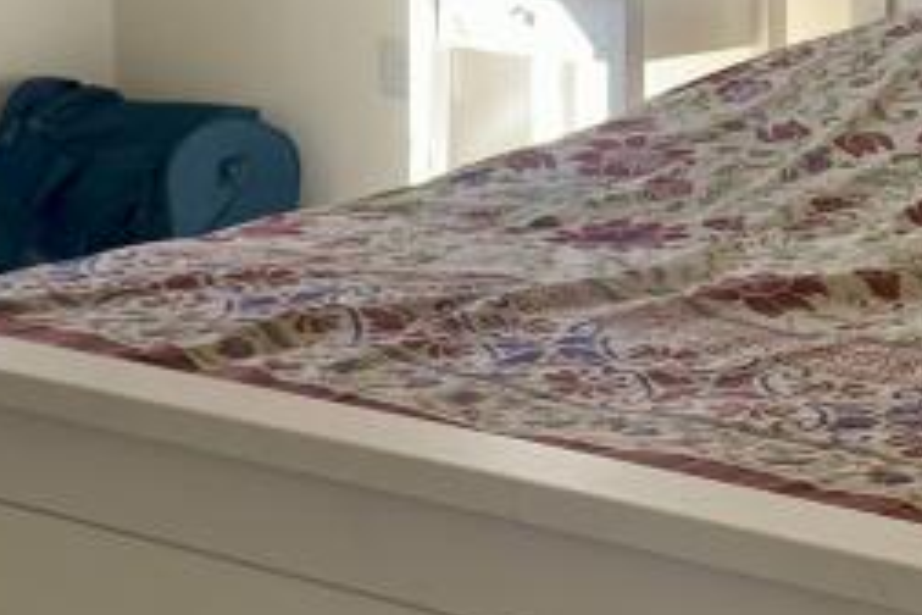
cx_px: 651
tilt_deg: -6.6
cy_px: -7
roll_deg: +0.6
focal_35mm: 110
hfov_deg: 18.5
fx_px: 2817
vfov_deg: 12.3
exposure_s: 1/121
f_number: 1.8
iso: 40
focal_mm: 4.25
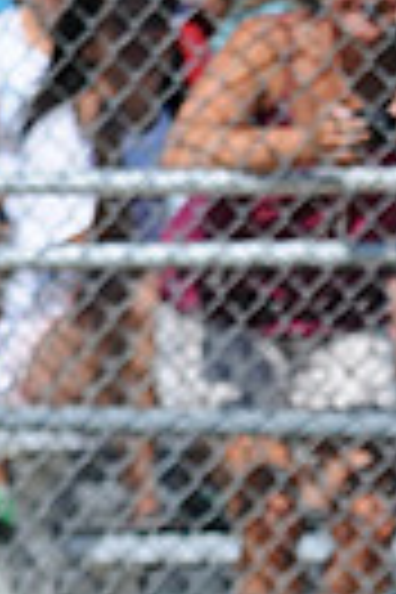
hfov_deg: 0.9
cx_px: 502
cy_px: 1008
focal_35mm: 1534
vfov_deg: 1.3
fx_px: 25309
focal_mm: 300
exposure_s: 1/2000
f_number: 4
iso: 200
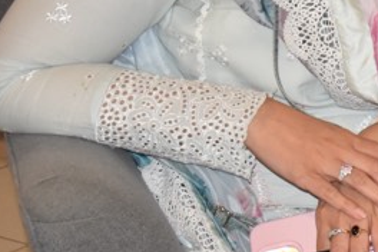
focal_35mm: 282
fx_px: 2958
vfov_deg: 4.9
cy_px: -40
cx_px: 640
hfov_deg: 7.1
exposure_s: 1/60
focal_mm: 55
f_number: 5.6
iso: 900
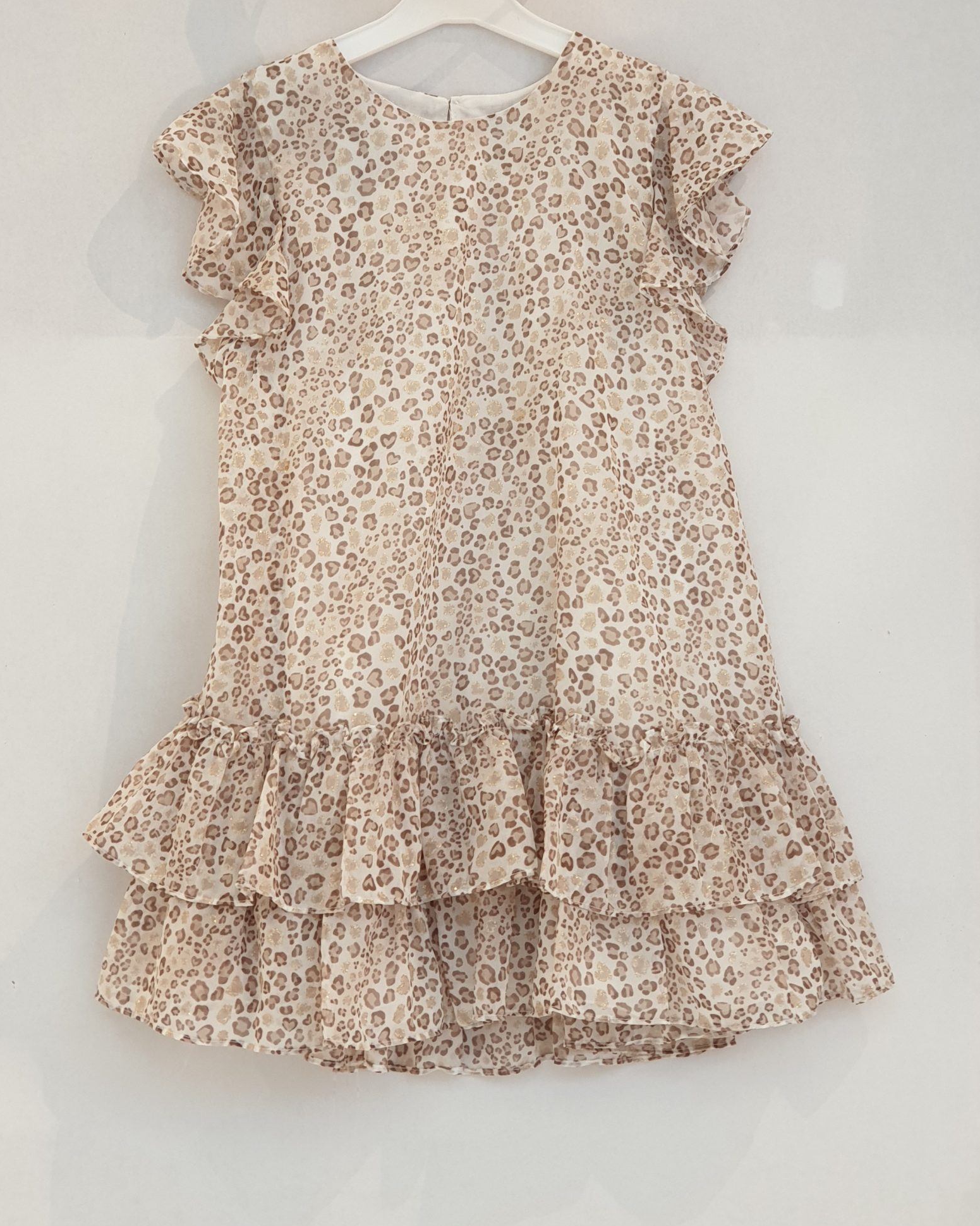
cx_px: 484
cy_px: 485
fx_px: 2429
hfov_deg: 22.8
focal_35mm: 67
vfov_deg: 28.2
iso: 100
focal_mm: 6
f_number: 2.4
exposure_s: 1/33
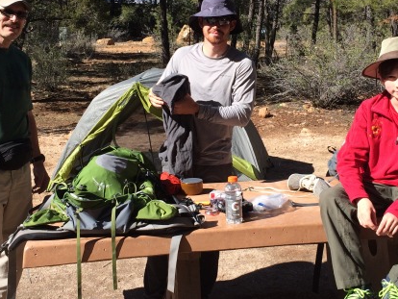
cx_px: 220
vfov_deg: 26.1
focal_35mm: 56
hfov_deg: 34.3
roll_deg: +0.4
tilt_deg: -11.8
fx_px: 644
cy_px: 120
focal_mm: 4.15
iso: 32
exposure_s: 1/1325
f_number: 2.2
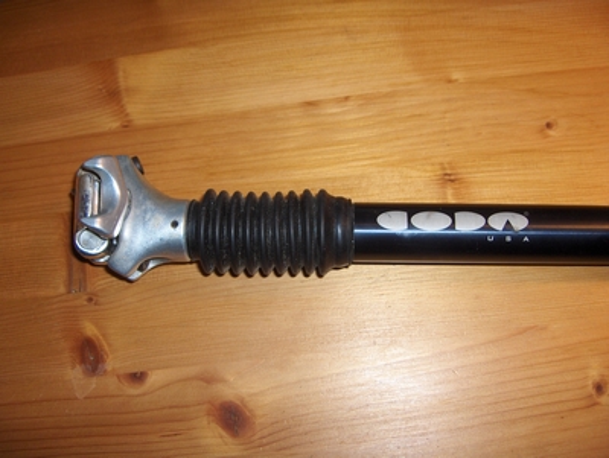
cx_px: 304
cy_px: 229
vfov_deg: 36.9
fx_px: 687
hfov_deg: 47.8
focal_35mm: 39
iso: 100
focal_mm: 8
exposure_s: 1/60
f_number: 2.8
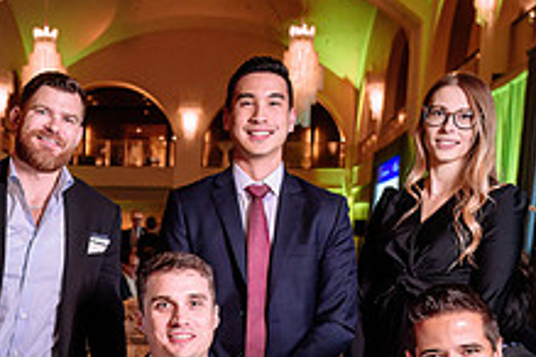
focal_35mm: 69
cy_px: 326
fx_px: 1027
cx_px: 22
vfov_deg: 19.4
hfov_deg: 27.8
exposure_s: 1/80
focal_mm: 26
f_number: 3.2
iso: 1000
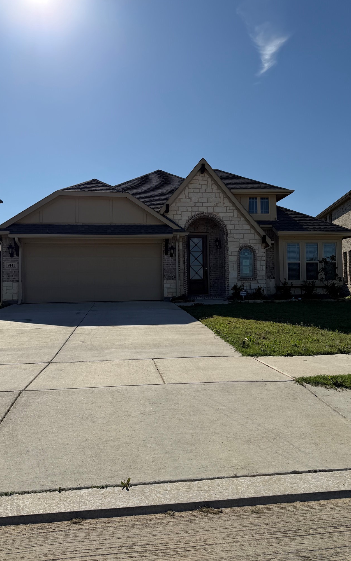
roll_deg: +1.4
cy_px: 284
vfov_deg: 70.4
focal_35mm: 26
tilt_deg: +2.7
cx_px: 174
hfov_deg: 47.6
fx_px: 398
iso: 80
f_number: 1.78
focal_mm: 6.76
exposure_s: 1/11905
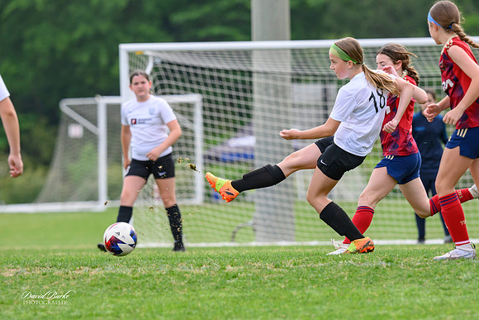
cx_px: 248
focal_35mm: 501
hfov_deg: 4.1
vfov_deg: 2.7
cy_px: 163
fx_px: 6671
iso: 1400
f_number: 6
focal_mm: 360
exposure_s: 1/1250
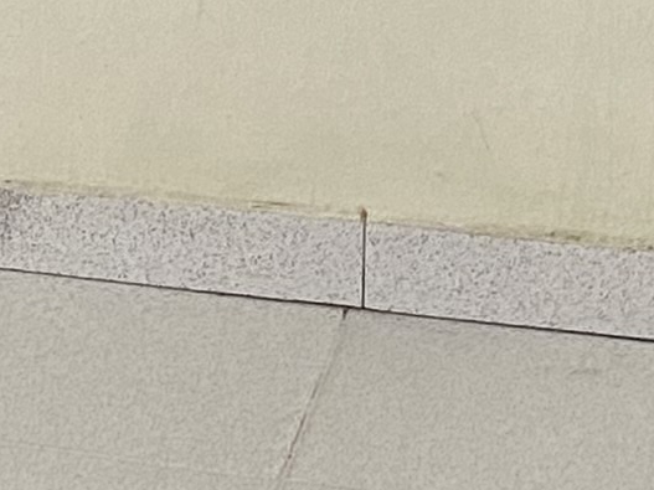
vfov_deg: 6.6
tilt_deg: -2.8
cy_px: -1144
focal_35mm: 199
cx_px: 58
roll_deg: -0.1
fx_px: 3759
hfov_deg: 9.9
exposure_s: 1/60
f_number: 1.8
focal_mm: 4.25
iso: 400
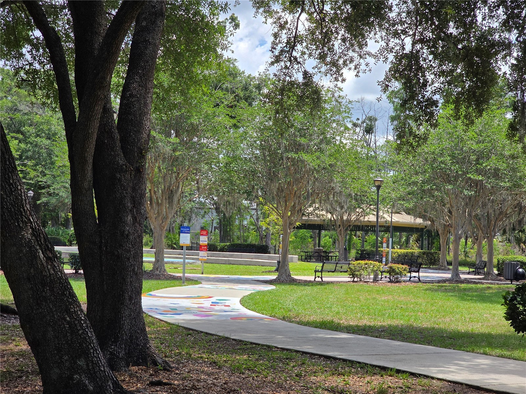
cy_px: 197
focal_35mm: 69
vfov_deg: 21.3
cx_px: 263
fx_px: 1048
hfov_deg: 28.2
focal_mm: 7.9
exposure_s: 1/1160
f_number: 2.4
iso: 50
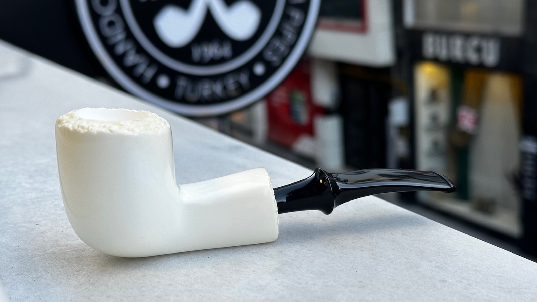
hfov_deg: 39.2
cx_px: 267
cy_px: 165
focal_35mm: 53
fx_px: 755
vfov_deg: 22.6
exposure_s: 1/139
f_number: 1.78
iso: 50
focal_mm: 6.86
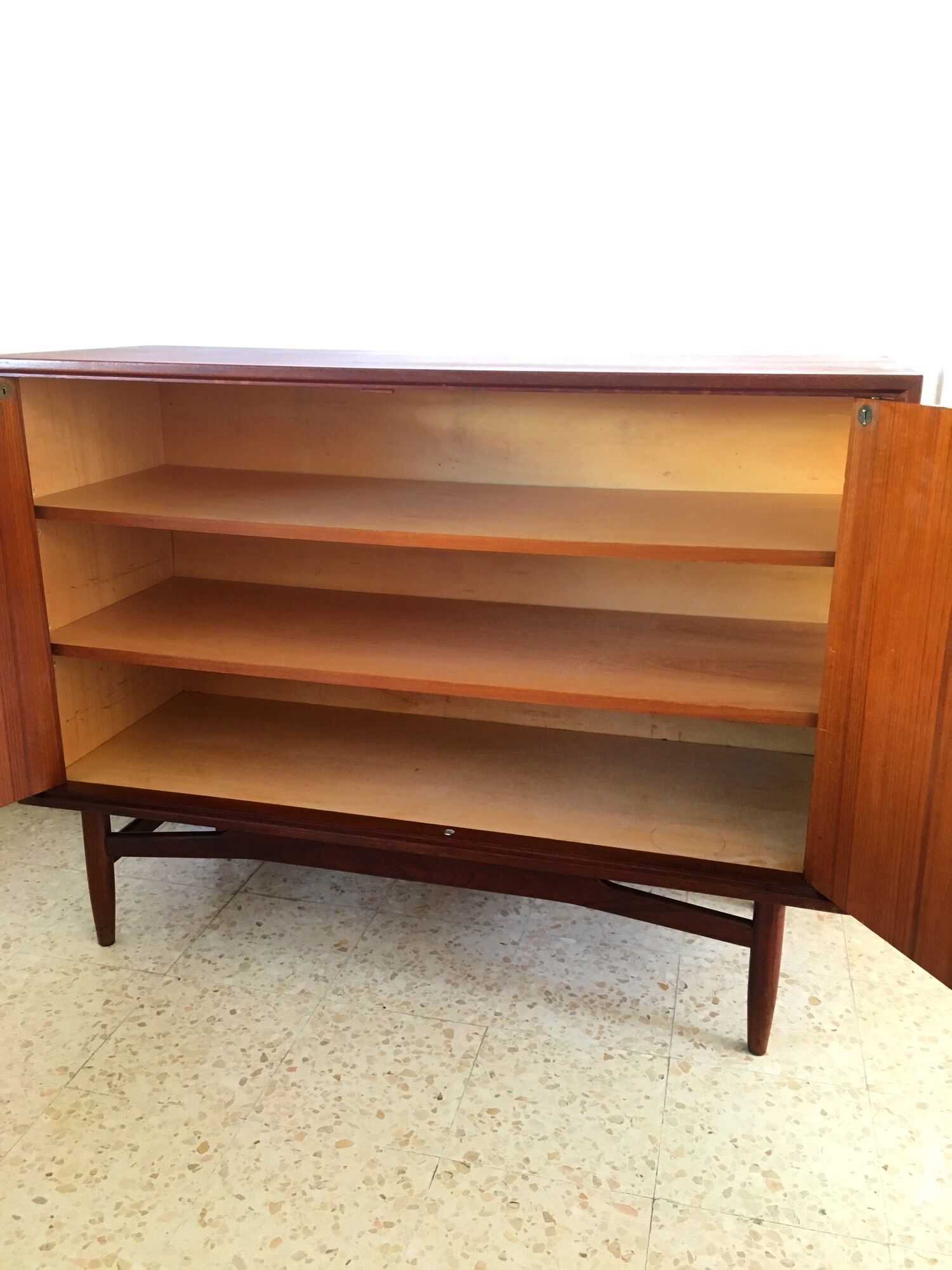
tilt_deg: -16.7
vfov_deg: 61.7
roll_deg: +1.0
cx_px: 476
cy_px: 635
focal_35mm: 29
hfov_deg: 48.2
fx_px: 1063
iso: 160
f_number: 2.2
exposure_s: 1/33
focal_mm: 4.15
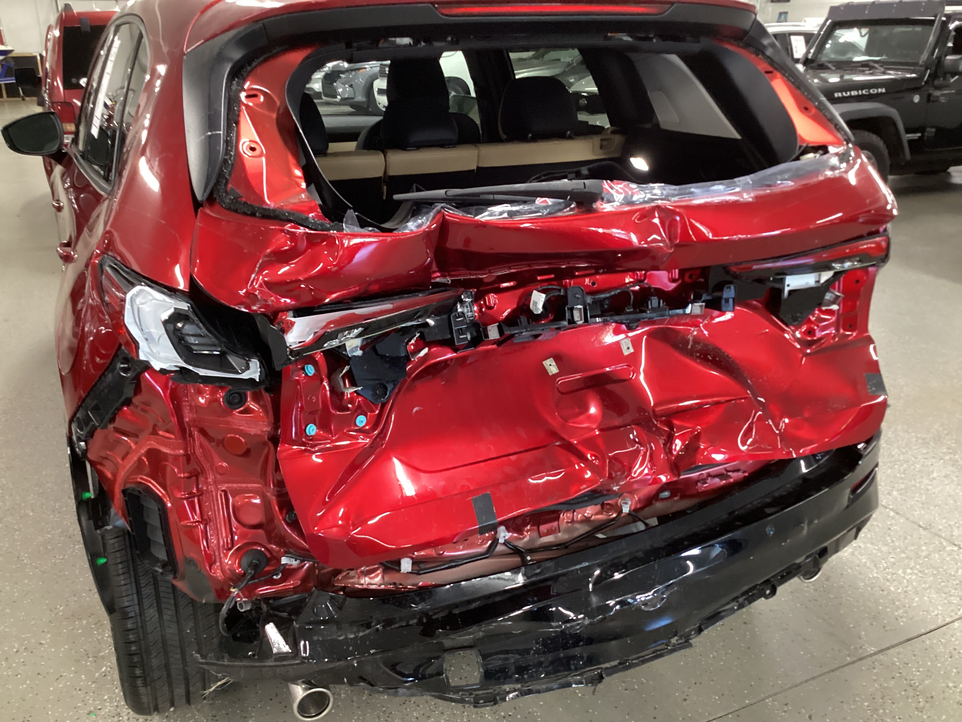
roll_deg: +0.3
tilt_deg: -21.3
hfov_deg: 58.4
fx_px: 862
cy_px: 361
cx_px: 481
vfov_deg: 45.4
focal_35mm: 31
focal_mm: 3.3
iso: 320
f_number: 2.4
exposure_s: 1/25
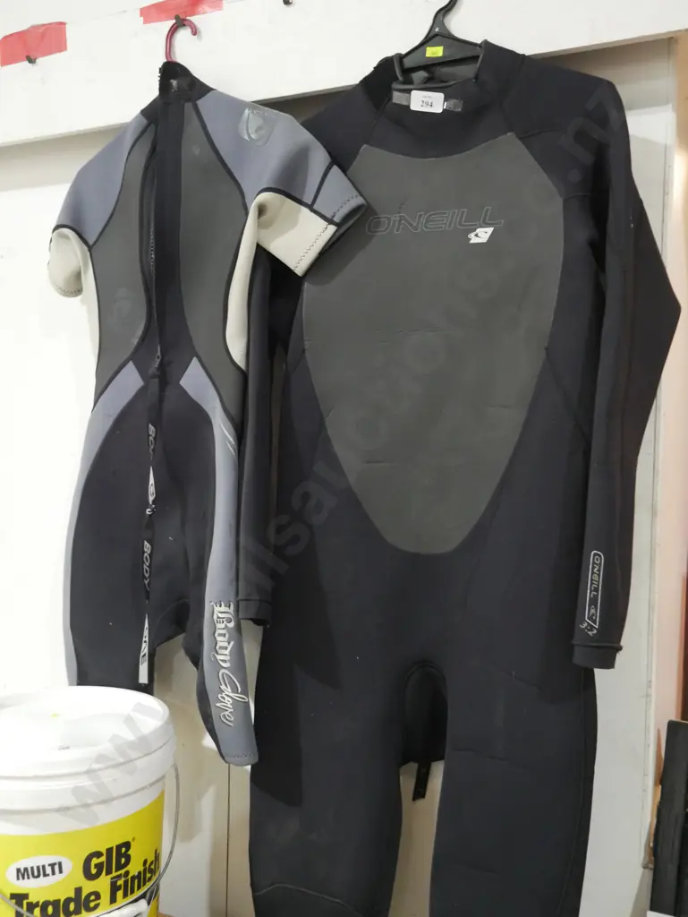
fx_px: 900
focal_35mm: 34
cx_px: 344
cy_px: 458
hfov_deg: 41.8
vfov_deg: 53.9
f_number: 4
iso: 2500
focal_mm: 17
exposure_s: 1/60
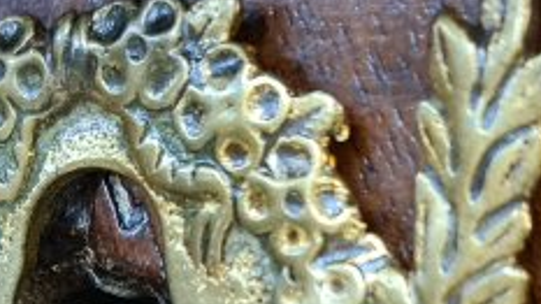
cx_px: 132
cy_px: 504
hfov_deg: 14.7
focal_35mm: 146
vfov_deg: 8.1
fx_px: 2094
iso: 500
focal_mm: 5.4
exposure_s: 1/25
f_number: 1.8
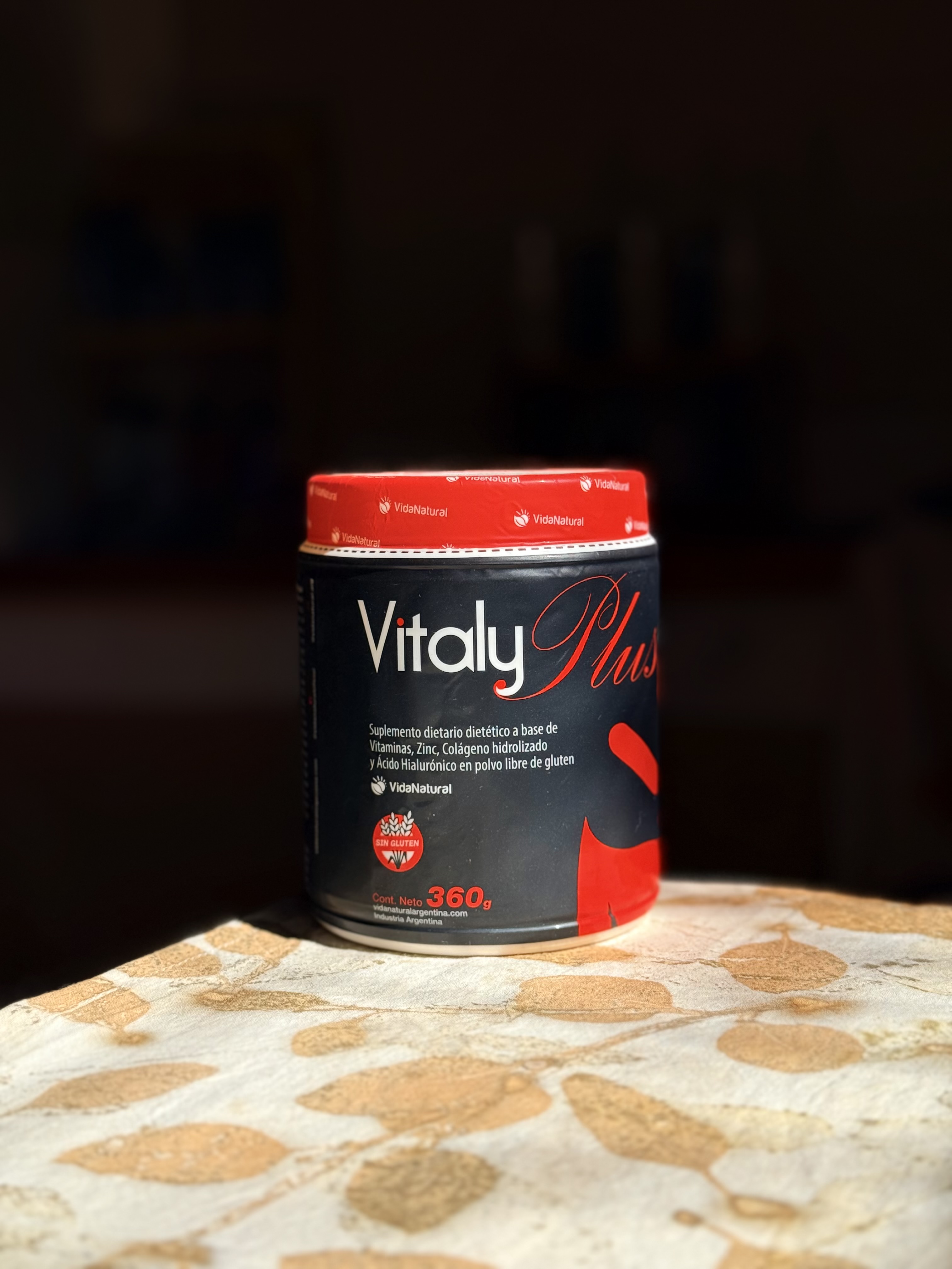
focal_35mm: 48
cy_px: 634
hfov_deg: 30.3
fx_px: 1760
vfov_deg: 39.7
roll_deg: +1.8
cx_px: 476
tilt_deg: -3.9
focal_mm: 6.76
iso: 100
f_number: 1.78
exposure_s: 1/2976
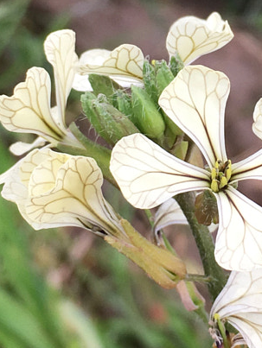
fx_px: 1159
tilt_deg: -50.7
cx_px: 251
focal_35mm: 115
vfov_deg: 16.9
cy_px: 53
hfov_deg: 12.8
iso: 25
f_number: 2.2
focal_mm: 4.15
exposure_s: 1/430
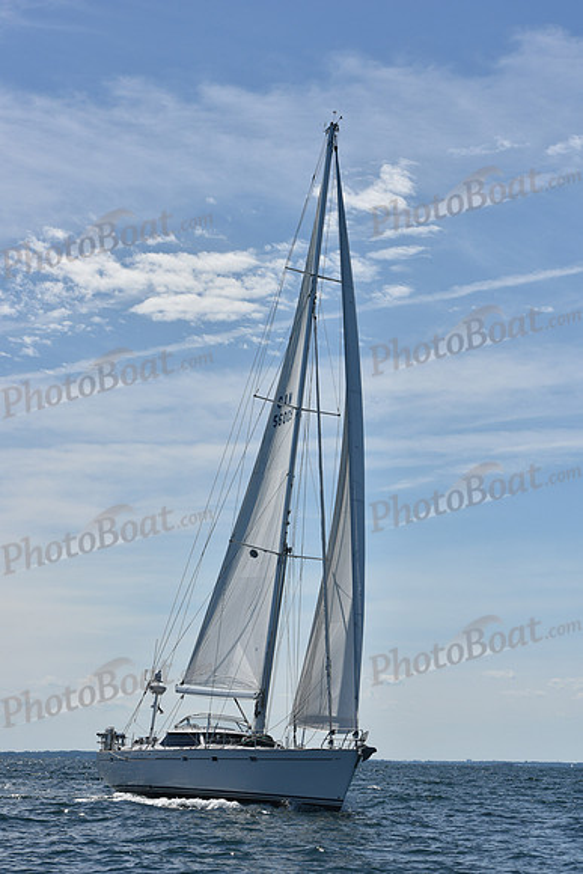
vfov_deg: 22.6
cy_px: 437
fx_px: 2185
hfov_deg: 15.2
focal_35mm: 90
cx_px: 292
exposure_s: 1/1600
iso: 250
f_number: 9
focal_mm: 90
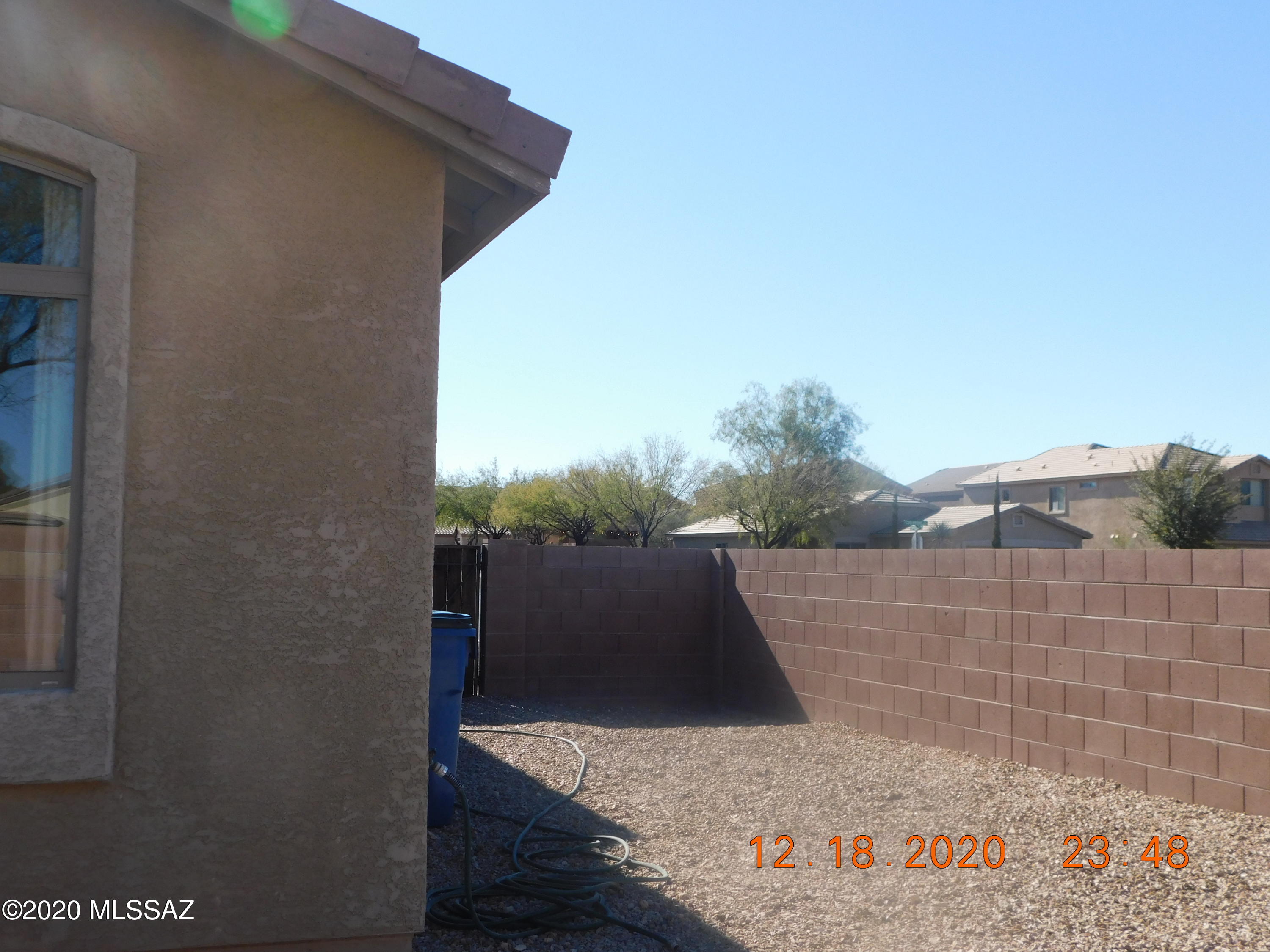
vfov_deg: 36.0
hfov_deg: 46.8
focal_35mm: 40
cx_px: 635
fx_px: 1468
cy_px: 476
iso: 125
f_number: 3.6
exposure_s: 1/1000
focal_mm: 7.1
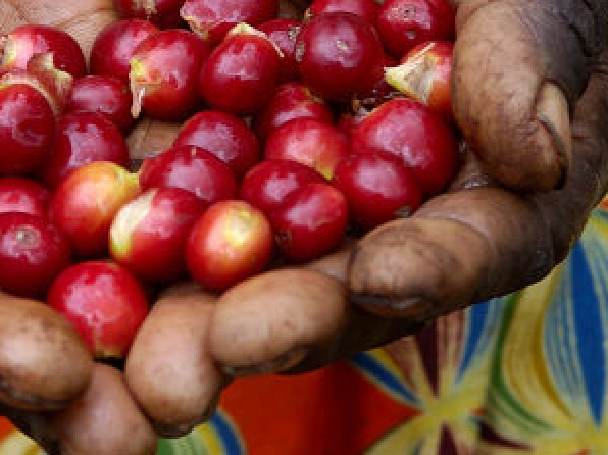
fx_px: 7130
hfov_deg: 4.9
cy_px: 110
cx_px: 226
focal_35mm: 406
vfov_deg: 3.7
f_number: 8
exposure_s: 1/160
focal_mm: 105
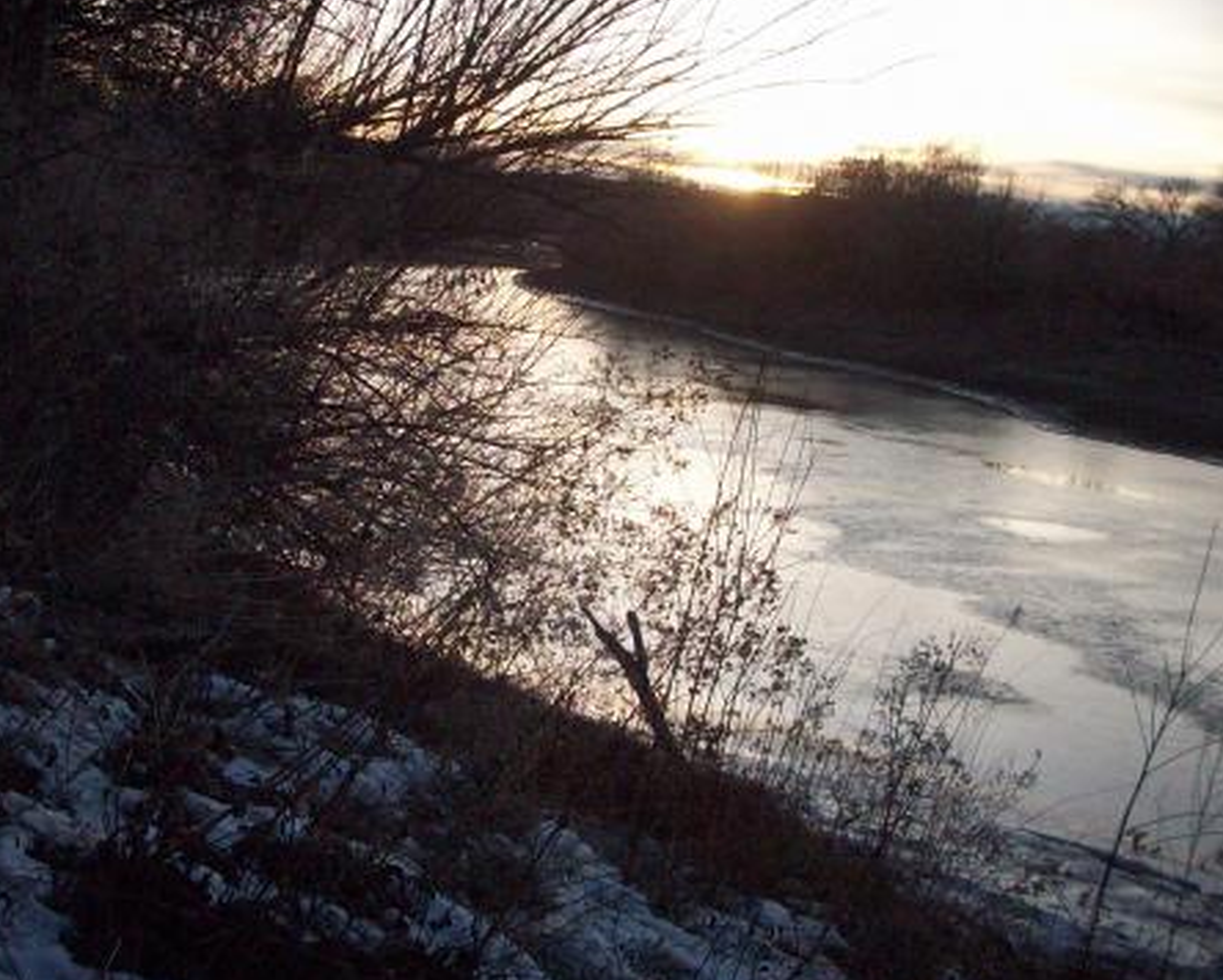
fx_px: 1884
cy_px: 440
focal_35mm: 52
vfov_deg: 29.2
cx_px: 452
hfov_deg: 35.7
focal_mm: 6.2
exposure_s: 1/800
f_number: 2.8
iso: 200
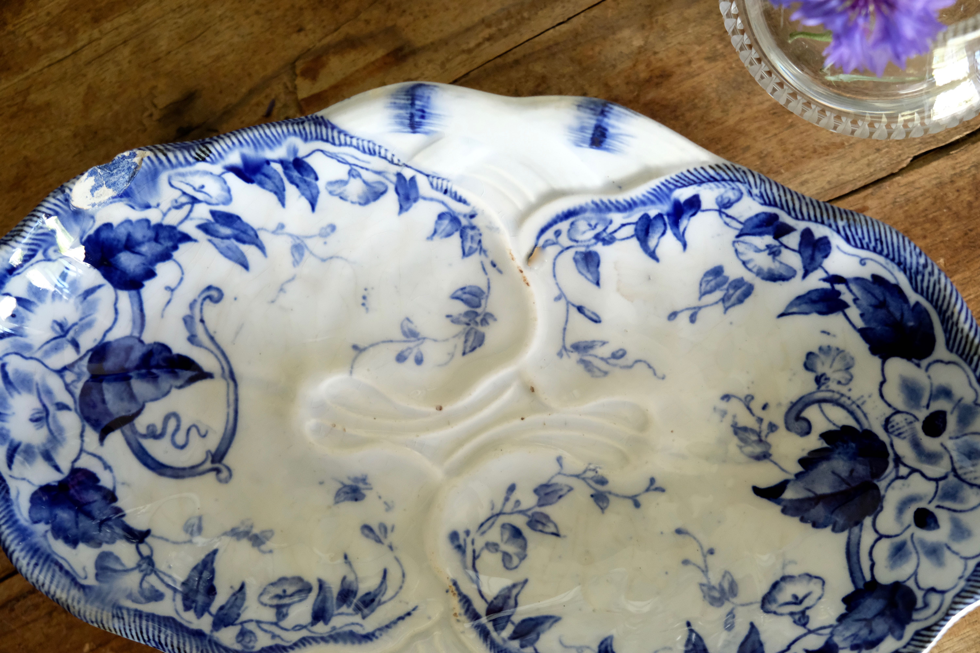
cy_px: 326
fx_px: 1388
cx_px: 490
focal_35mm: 51
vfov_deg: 26.5
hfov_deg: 38.9
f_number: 4
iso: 5000
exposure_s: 1/60
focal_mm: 34.3
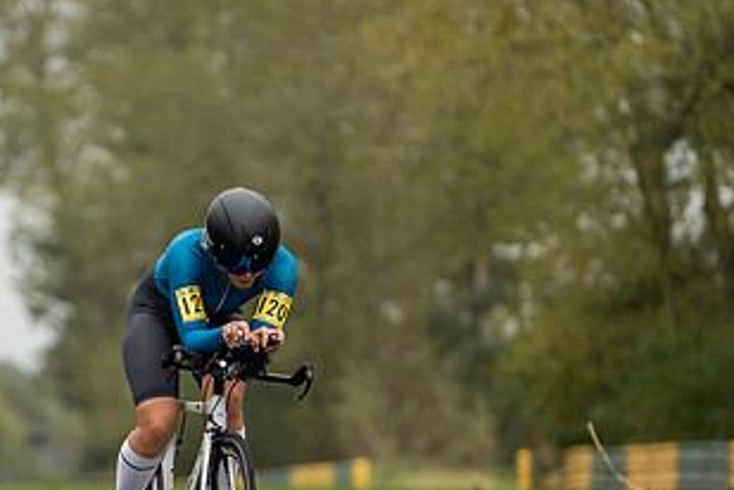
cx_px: 204
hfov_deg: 5.8
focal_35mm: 355
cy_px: 339
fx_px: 7237
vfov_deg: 3.9
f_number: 2.8
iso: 320
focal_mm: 157
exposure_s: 1/1000
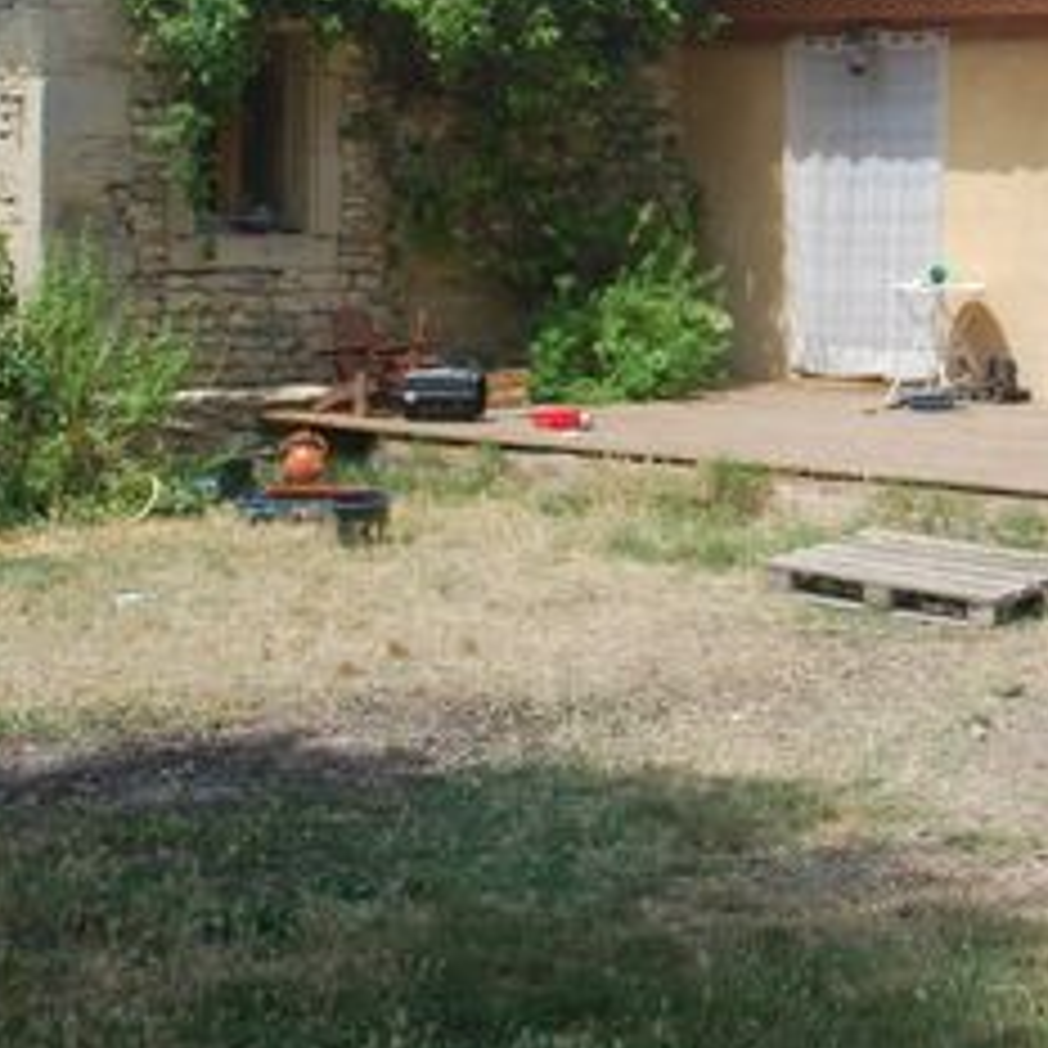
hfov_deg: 21.5
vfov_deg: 21.6
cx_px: 895
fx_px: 2706
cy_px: 198
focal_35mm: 79
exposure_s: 1/125
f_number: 5.6
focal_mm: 24
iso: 100
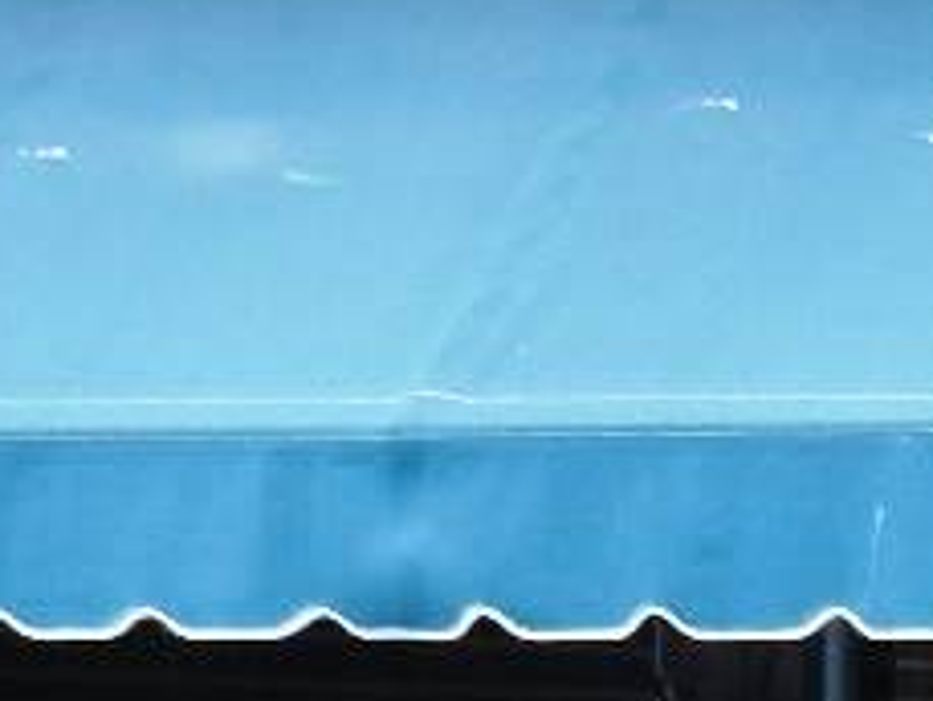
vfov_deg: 5.5
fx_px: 7227
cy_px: 1251
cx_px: 1385
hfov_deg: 7.3
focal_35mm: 268
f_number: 4.5
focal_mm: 10.9
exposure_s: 1/160
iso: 160
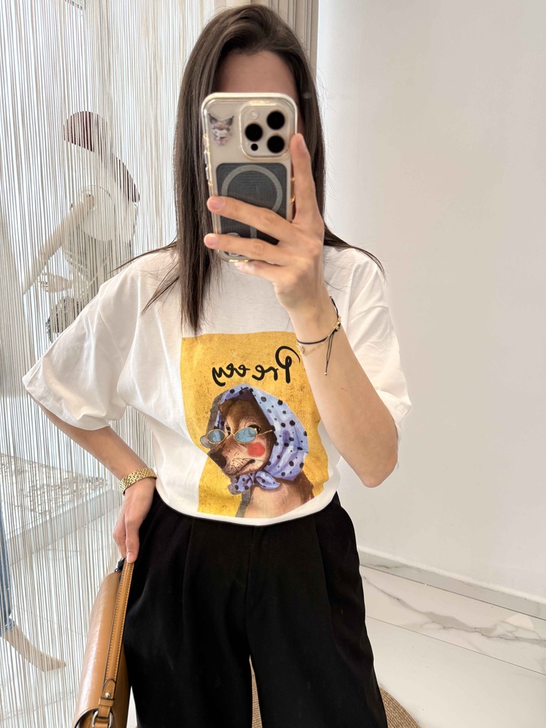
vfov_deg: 71.6
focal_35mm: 24
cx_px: 273
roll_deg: -2.3
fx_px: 505
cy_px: 364
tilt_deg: -34.8
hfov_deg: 56.8
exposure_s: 1/121
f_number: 1.78
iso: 200
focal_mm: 6.76
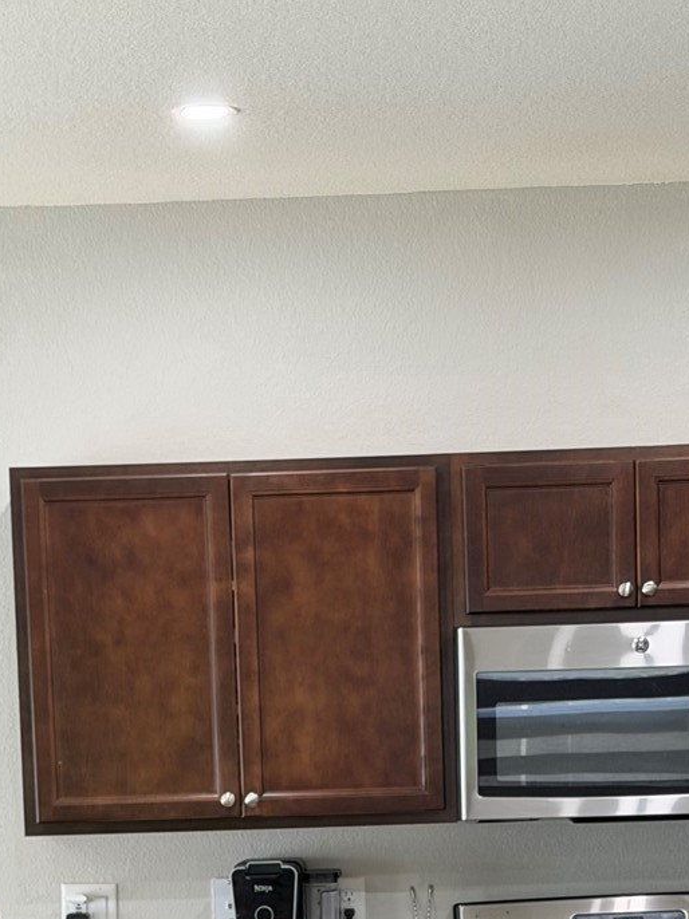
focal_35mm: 112
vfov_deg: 17.0
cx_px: 298
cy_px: 1038
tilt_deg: -7.0
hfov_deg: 13.2
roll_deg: +1.3
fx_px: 2974
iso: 160
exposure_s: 1/60
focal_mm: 6.76
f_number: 1.78
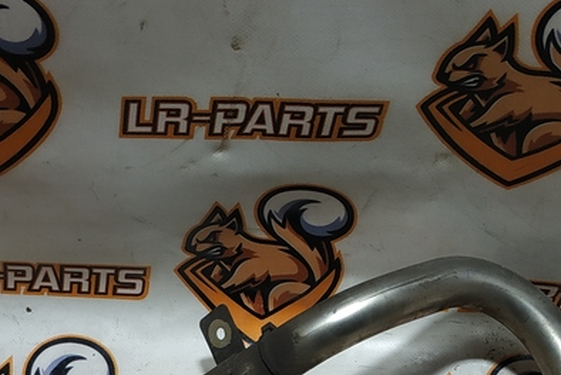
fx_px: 1185
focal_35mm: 76
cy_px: 461
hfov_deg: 26.6
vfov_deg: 17.1
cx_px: 327
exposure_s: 1/100
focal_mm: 3.94
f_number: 1.9
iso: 125
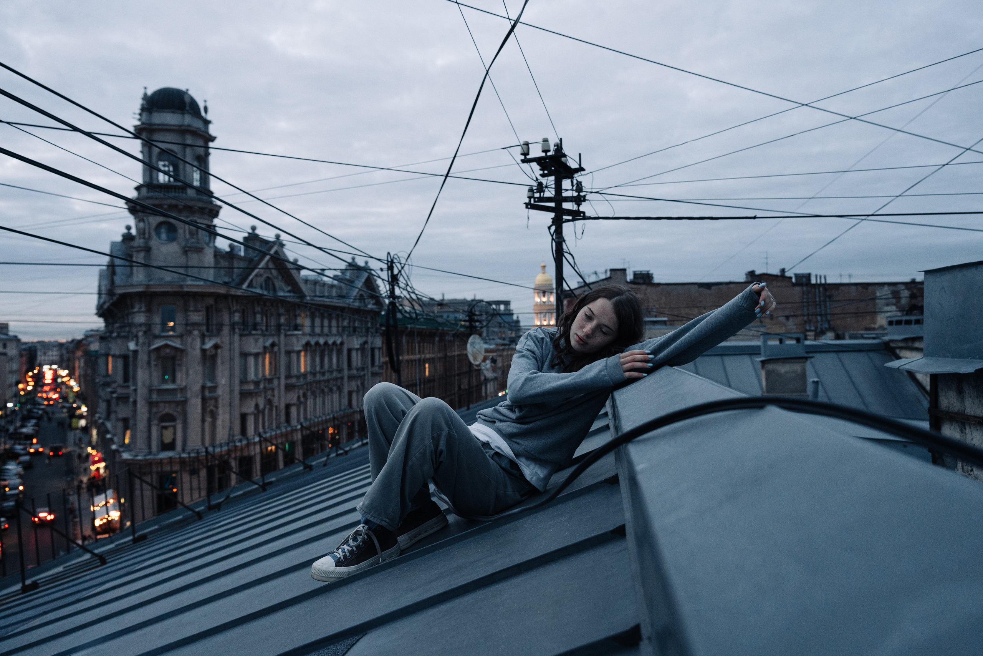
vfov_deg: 43.6
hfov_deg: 62.0
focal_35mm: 30
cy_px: 312
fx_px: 818
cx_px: 498
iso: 2000
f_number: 4
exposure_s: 1/80
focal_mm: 28
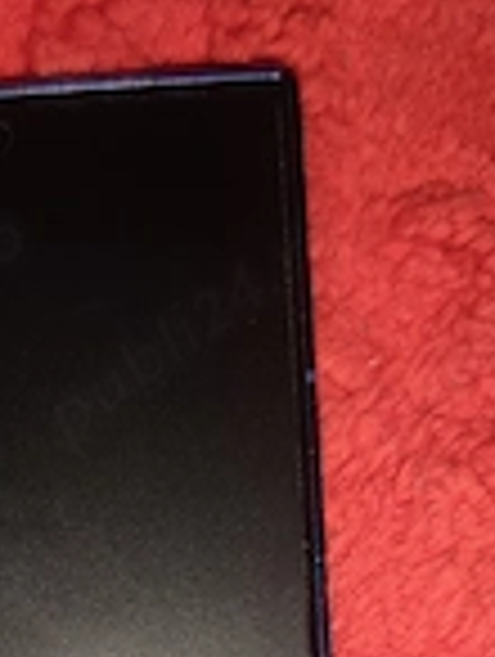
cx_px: 36
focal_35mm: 63
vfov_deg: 27.7
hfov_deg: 22.7
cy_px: 747
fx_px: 1198
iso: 200
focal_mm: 6.19
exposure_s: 1/50
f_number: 1.65
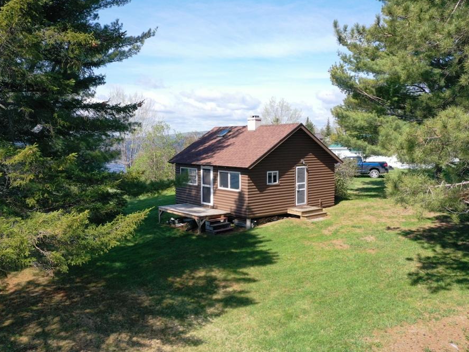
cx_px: 228
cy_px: 173
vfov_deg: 45.5
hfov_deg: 58.3
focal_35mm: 31
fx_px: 420
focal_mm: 10.26
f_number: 6.3
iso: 400
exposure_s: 1/800
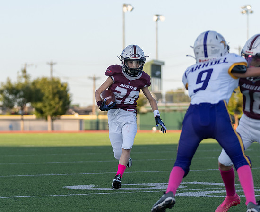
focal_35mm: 201
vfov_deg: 7.8
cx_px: 117
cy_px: 125
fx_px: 1563
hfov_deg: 9.5
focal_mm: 104
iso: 250
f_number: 2.8
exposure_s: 1/1250
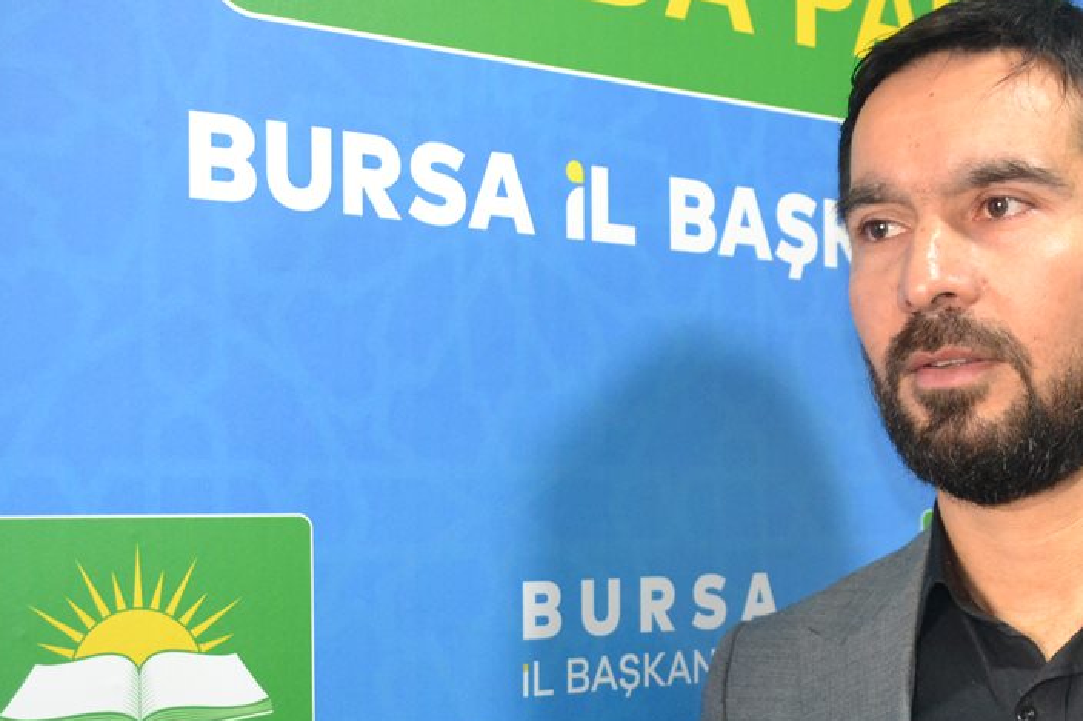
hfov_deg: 31.4
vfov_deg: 21.0
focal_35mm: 64
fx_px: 1925
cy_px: 552
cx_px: 620
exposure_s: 1/60
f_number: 4
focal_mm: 22
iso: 2200
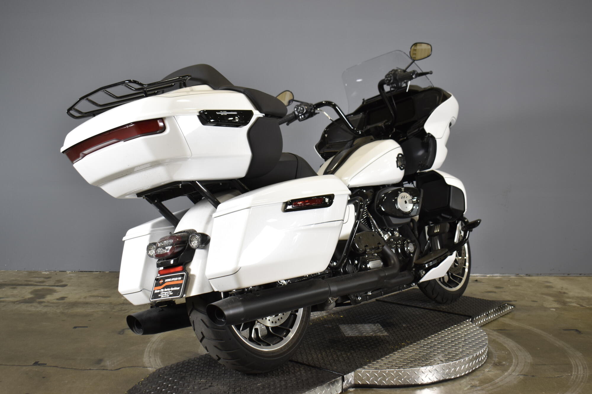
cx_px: 296
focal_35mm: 44
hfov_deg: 45.0
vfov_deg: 30.8
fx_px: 715
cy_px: 197
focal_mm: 29
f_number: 4.2
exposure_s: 1/40
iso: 400
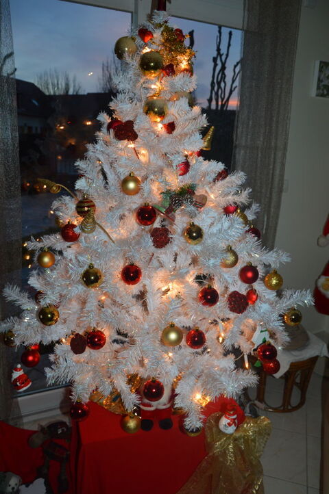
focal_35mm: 27
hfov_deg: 47.8
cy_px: 247
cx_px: 164
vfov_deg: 67.4
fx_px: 371
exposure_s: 1/60
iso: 450
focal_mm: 18
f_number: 3.5
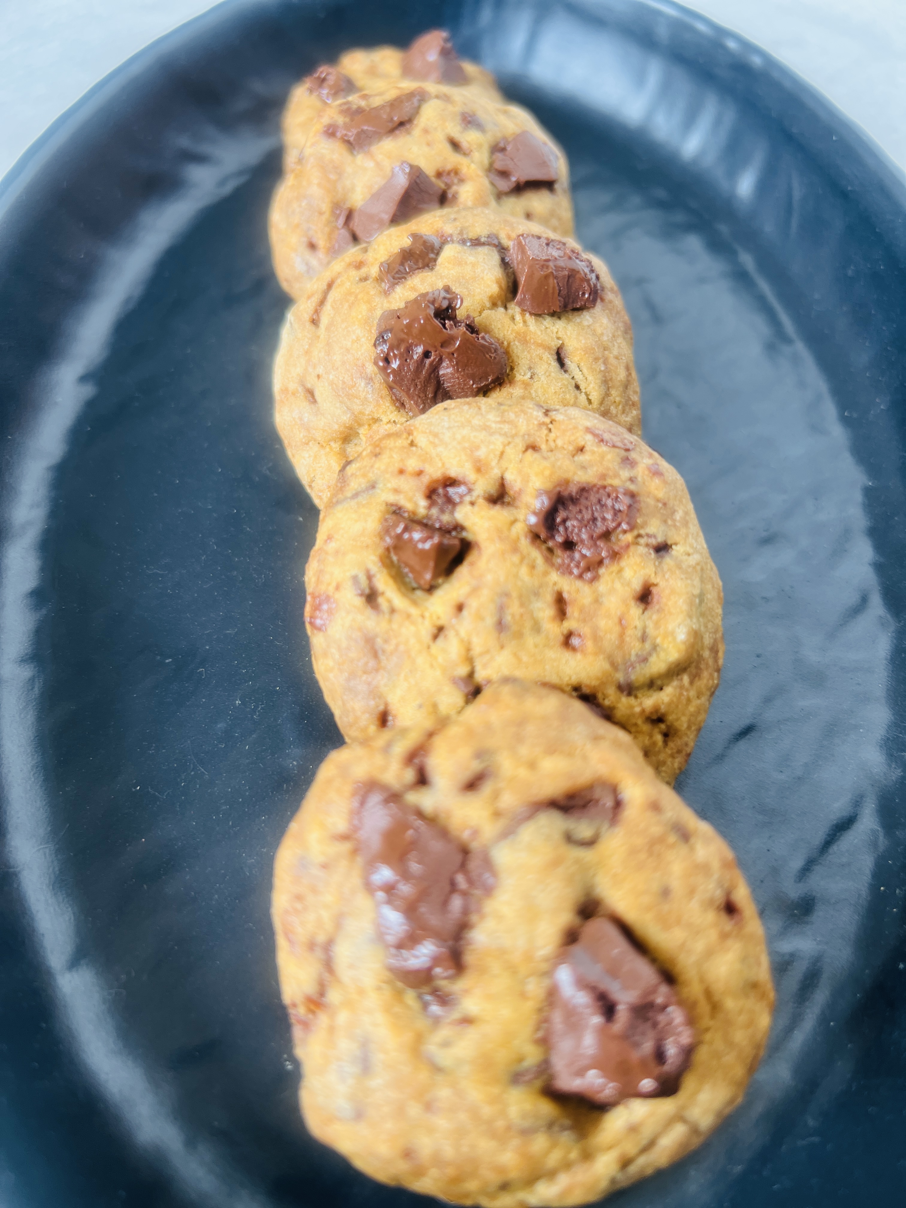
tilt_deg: -55.6
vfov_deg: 67.3
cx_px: 453
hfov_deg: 53.1
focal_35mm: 26
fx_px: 907
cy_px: 604
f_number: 1.5
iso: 40
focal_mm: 5.7
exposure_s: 1/152
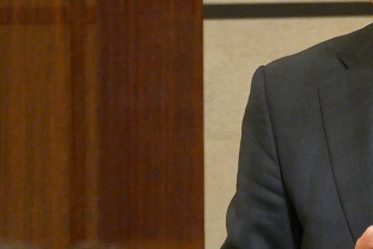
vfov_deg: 1.7
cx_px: 424
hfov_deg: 2.6
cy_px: -17
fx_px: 8350
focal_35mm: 806
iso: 1600
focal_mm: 103.71
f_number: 4
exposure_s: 1/60
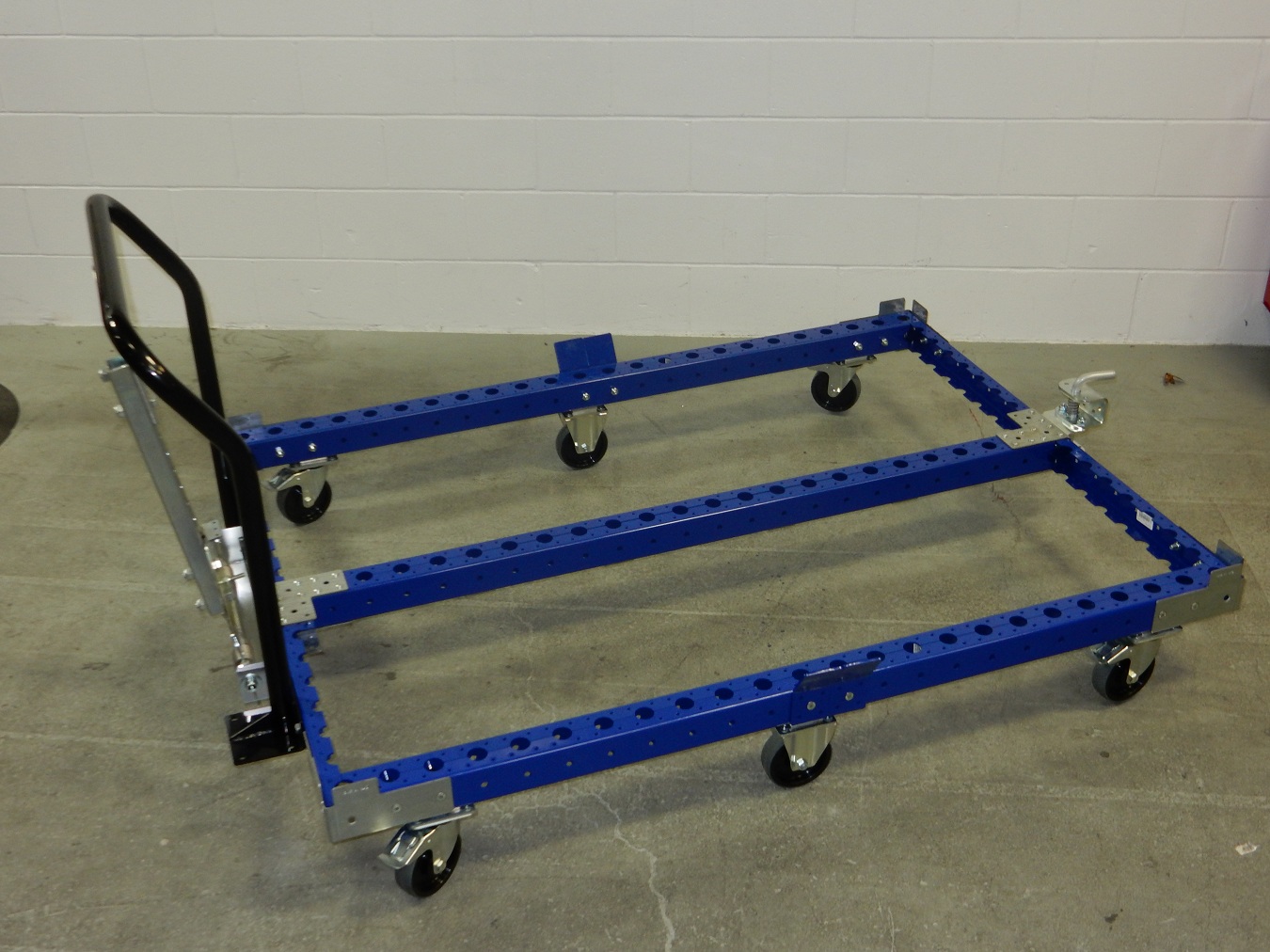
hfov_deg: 43.9
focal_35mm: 43
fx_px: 1577
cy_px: 476
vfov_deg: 33.6
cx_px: 635
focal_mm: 7.6
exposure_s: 1/30
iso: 200
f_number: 4.2
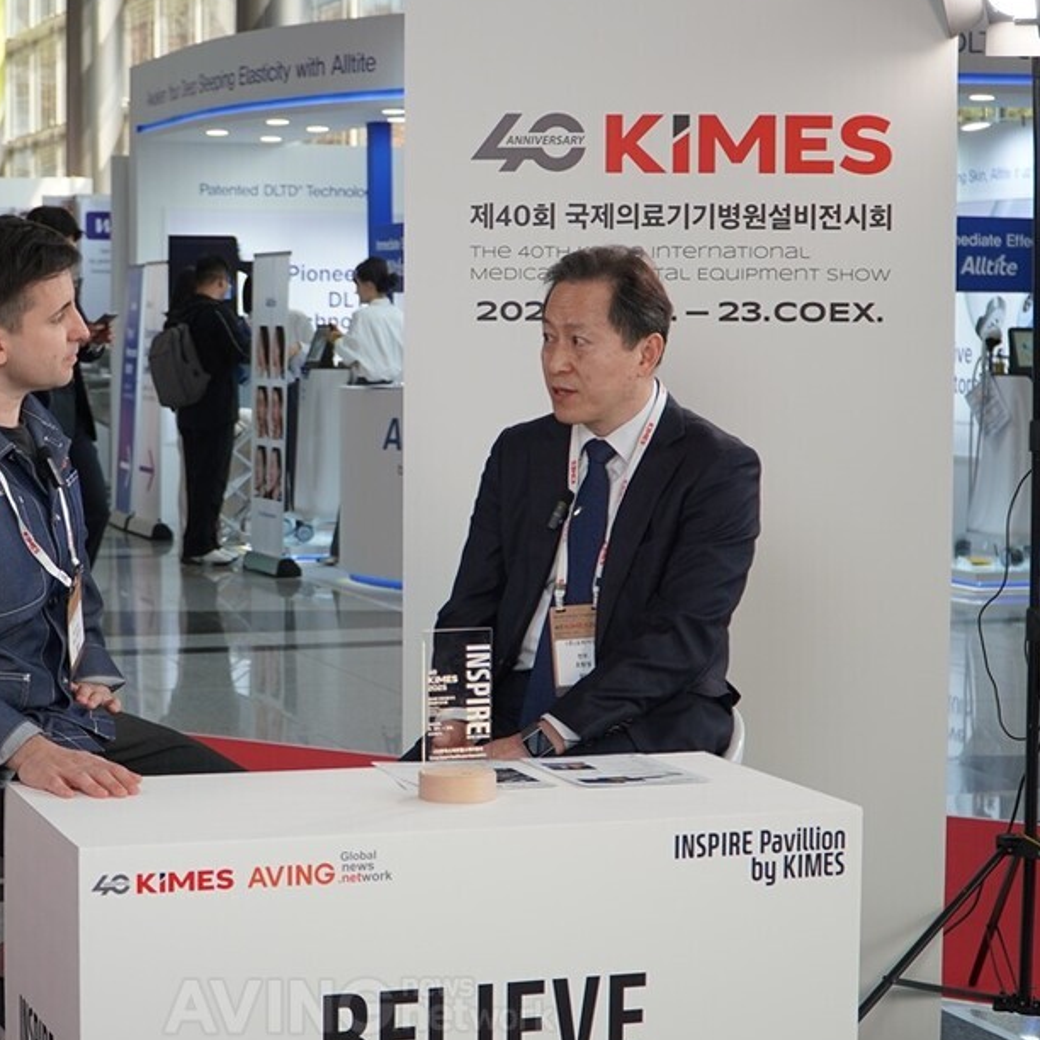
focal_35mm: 72
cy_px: 518
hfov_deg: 23.9
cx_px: 333
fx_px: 2447
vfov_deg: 24.0
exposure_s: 1/160
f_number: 4
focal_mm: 36
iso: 200
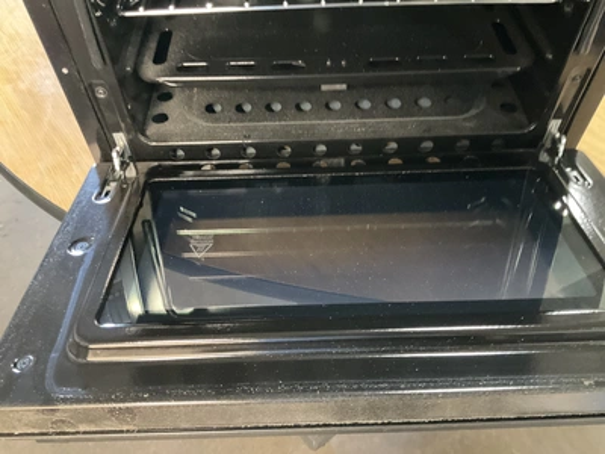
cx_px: 302
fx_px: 507
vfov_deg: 48.2
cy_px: 227
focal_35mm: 29
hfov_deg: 61.7
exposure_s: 1/20
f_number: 1.8
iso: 500
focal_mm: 3
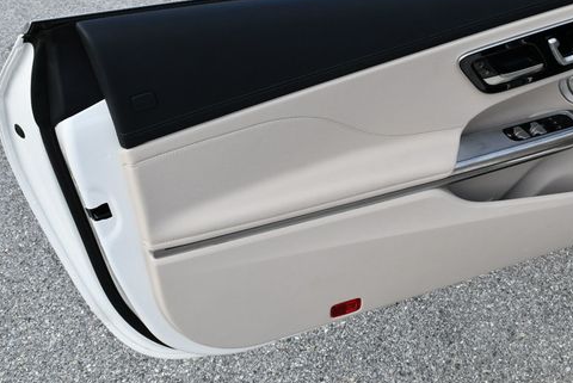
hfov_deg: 40.6
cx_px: 375
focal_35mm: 48
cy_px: 149
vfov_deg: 28.1
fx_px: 765
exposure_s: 1/250
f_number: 8
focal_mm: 18
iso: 200
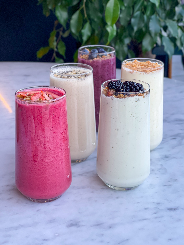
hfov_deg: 22.9
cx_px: 92
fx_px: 454
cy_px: 122
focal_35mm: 64
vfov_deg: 30.3
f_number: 2.2
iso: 125
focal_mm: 7.5
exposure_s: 1/100
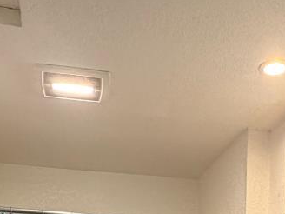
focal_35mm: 64
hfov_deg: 30.0
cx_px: 190
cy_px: 387
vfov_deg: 18.1
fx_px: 527
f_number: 2.2
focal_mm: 2.22
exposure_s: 1/60
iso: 200
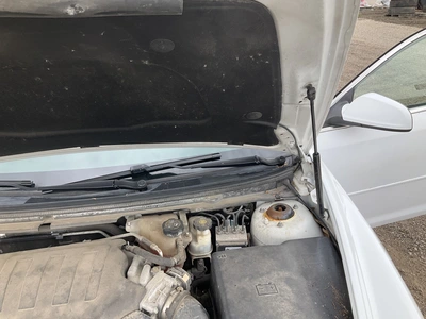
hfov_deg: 61.7
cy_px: 160
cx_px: 213
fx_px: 357
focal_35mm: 29
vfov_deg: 48.2
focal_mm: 3
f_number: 1.8
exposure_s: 1/299
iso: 25
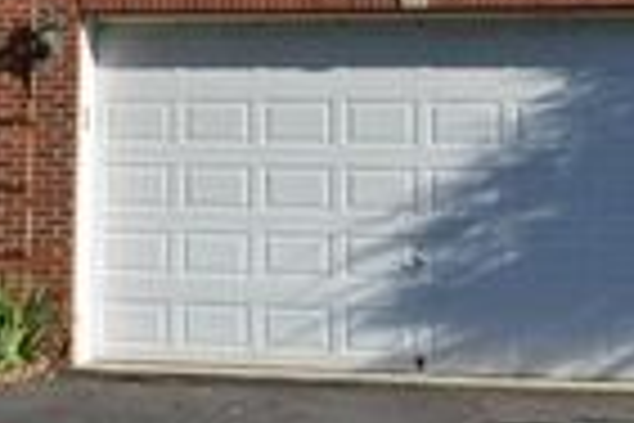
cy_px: -115
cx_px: 184
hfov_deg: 16.0
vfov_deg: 10.5
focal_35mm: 128
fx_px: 2254
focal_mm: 24
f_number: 7.1
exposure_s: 1/200
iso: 100
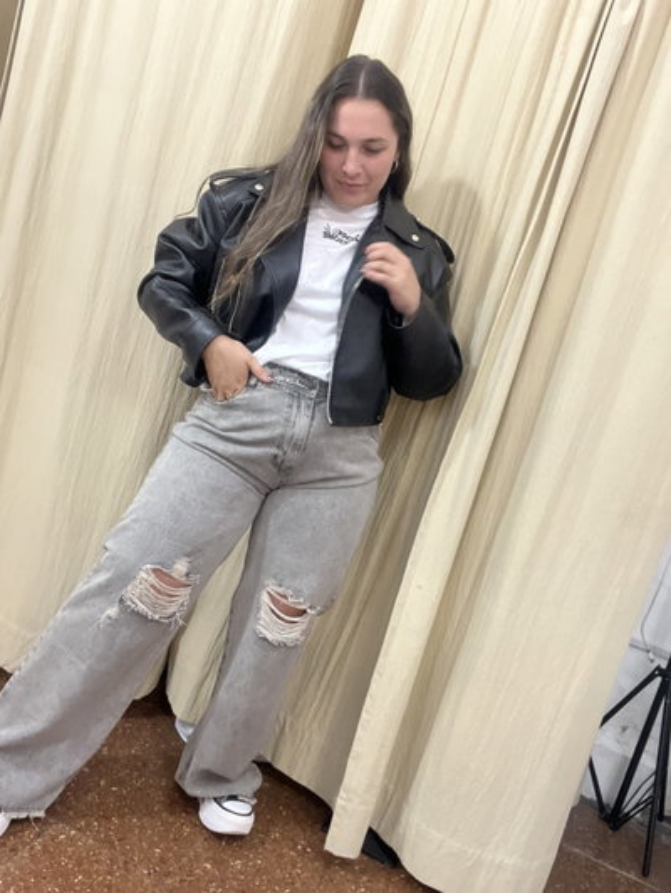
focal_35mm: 30
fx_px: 775
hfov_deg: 46.8
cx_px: 336
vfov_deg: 60.0
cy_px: 446
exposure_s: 1/50
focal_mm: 2.71
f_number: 2.2
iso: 200
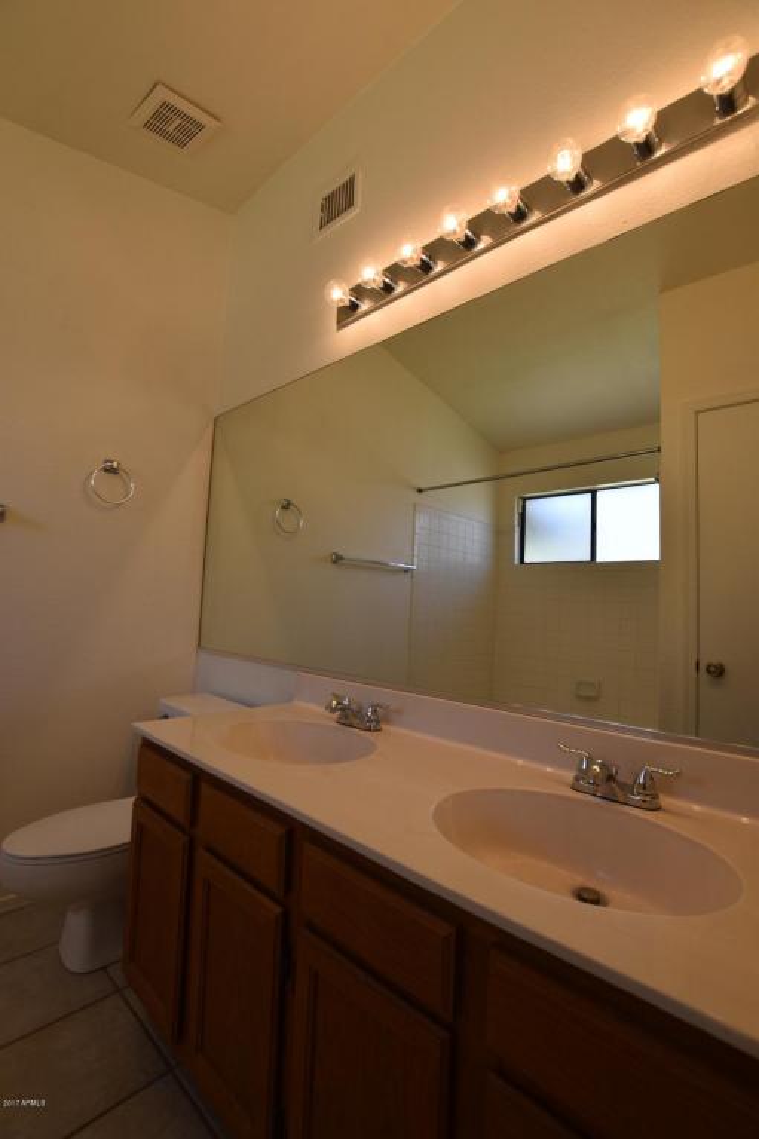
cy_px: 570
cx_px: 380
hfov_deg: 77.3
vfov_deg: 100.4
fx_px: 475
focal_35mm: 15
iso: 400
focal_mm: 10
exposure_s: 1/160
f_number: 6.3
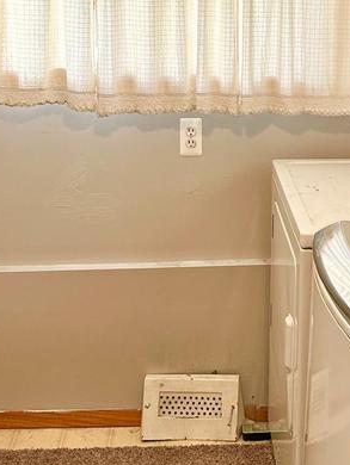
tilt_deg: -8.2
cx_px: 296
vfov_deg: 26.6
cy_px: 110
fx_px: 970
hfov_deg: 20.2
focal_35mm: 72
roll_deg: -2.7
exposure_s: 1/60
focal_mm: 5.7
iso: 80
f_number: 1.5
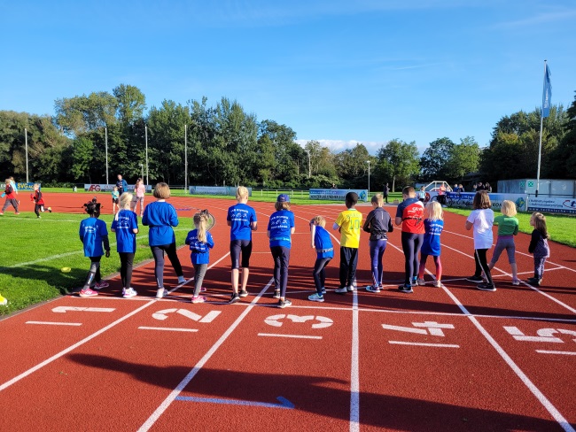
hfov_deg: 67.3
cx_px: 288
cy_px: 216
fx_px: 433
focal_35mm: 26
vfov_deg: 53.1
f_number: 1.8
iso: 40
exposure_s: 1/1248
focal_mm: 5.4
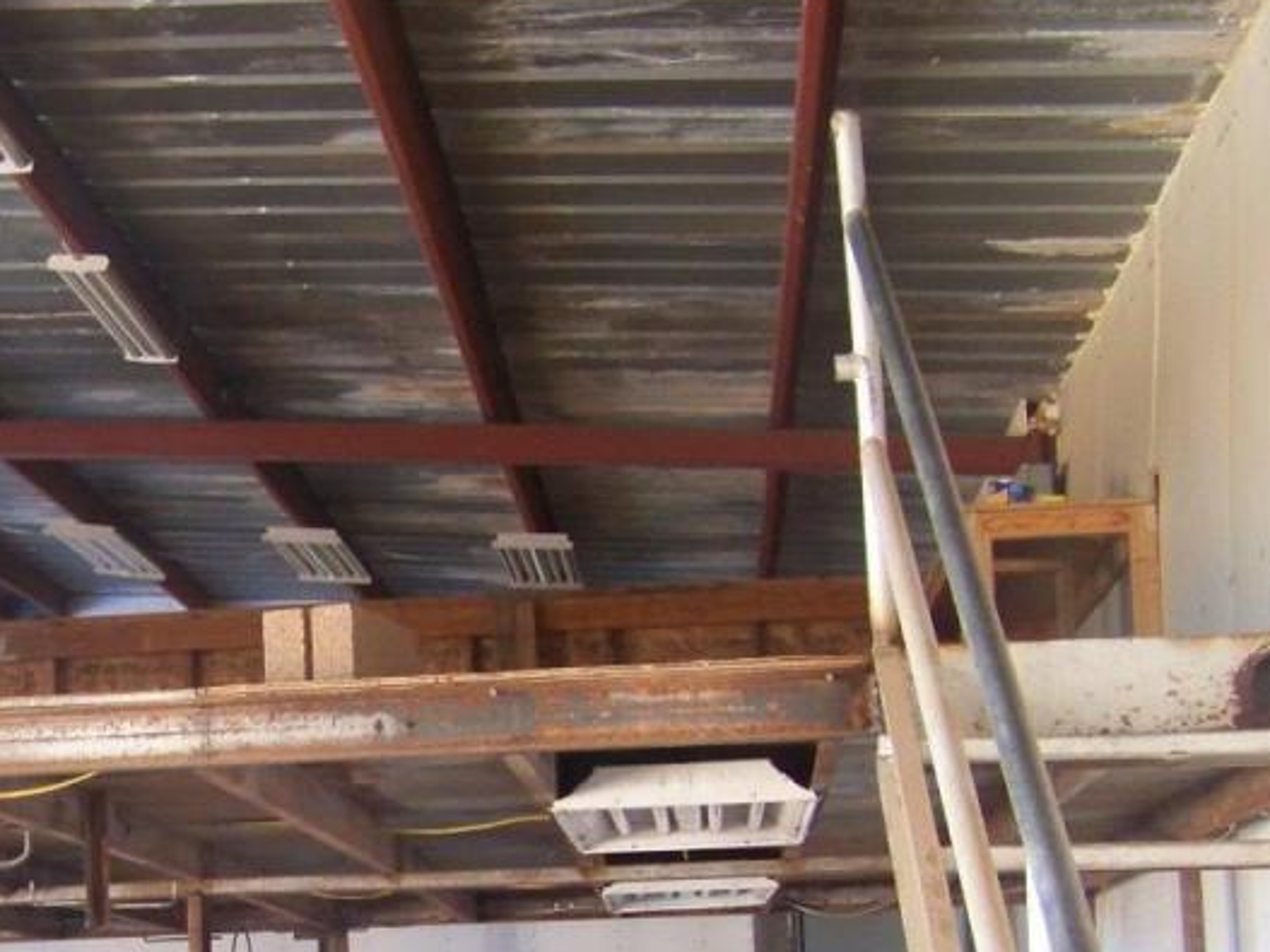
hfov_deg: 27.2
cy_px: 899
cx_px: 227
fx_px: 2568
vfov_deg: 20.5
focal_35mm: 70
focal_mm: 5.85
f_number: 2.8
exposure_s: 1/30
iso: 200
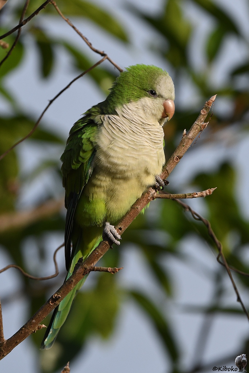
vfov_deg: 2.7
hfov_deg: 1.8
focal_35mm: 750
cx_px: 124
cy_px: 186
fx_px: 7778
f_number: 6.3
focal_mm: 500
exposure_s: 1/2500
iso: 500
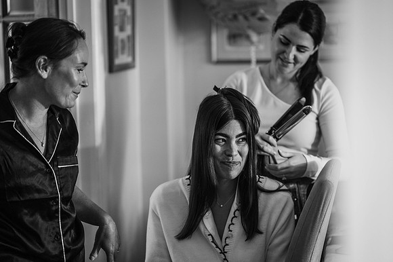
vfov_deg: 16.1
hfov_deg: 23.9
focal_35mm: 85
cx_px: 196
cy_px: 131
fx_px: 927
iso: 640
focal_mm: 85
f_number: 1.8
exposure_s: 1/200
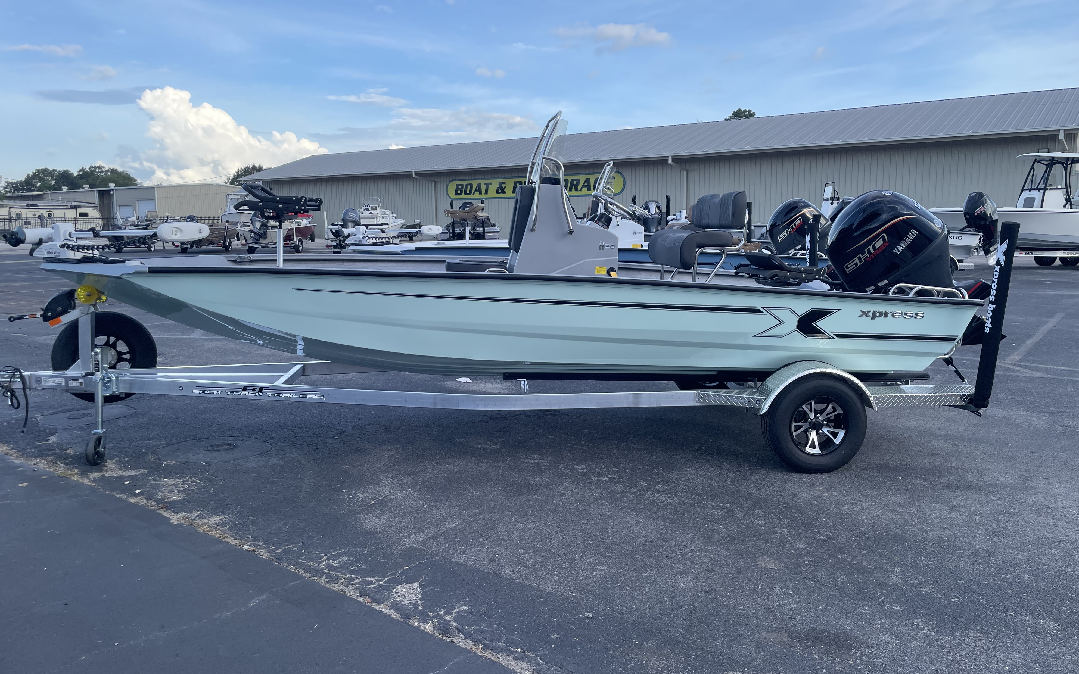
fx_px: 823
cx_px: 546
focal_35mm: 28
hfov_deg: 66.5
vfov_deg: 44.5
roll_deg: +0.8
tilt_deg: -7.9
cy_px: 320
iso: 32
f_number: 1.6
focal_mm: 4.2
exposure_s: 1/1473
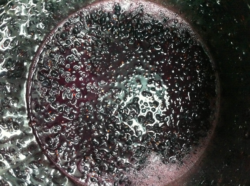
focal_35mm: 35
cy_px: 93
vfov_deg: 40.6
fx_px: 252
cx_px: 125
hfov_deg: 52.7
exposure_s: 1/15
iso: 1000
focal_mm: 3.85
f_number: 2.8
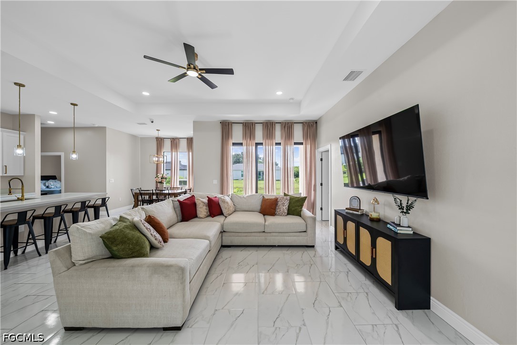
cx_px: 258
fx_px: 172
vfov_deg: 90.0
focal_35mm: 12
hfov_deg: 112.6
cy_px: 172
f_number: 9
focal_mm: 12
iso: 200
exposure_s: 1/6
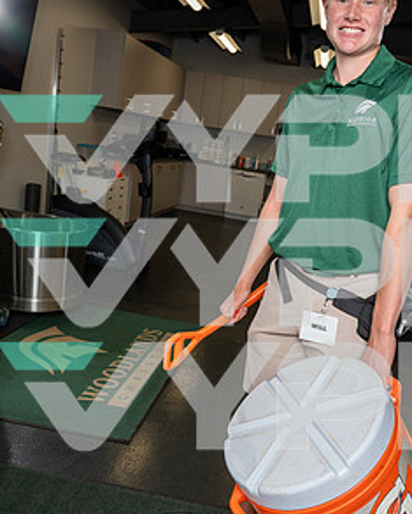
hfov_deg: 40.9
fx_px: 548
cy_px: 274
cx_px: 259
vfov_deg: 50.2
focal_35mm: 36
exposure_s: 1/250
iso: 800
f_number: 7.1
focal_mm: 25
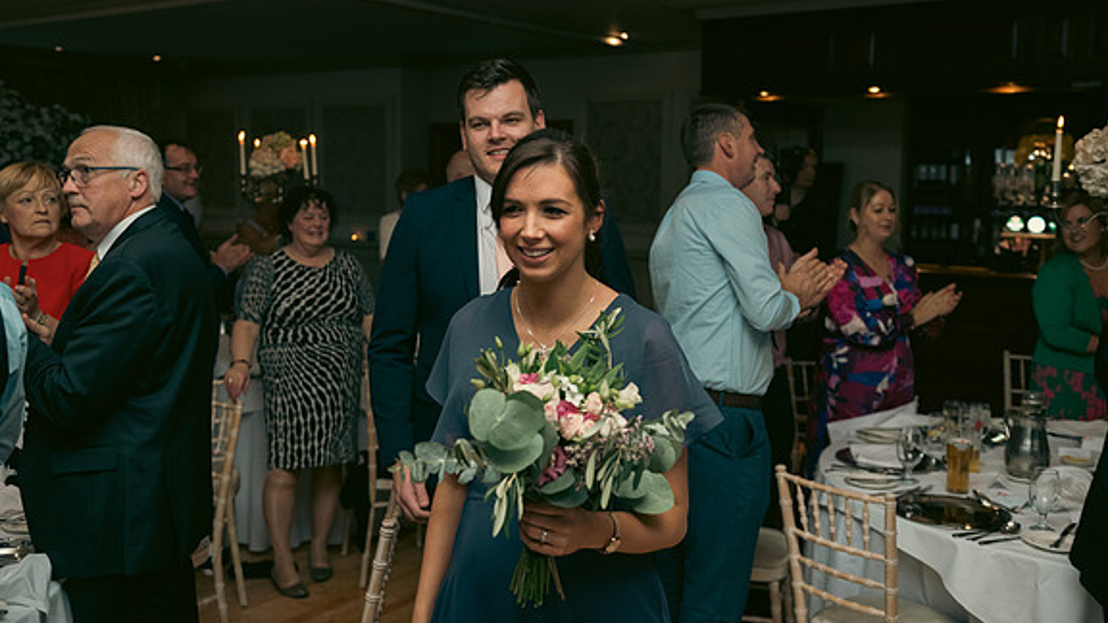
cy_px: 286
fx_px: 1116
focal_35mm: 38
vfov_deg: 31.2
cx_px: 552
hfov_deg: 52.8
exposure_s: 1/160
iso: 800
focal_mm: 36
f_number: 3.5
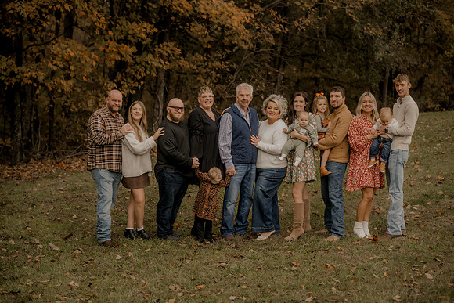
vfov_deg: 19.5
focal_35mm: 70
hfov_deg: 28.8
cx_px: 227
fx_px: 883
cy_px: 152
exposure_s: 1/125
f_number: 2.8
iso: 250
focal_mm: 70
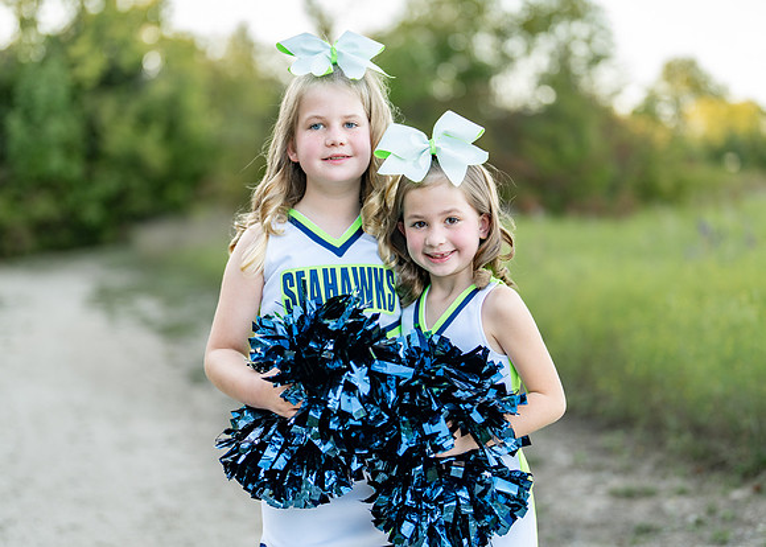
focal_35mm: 63
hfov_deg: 31.1
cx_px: 370
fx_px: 1377
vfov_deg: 22.5
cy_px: 272
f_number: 1.2
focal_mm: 50
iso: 100
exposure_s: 1/400
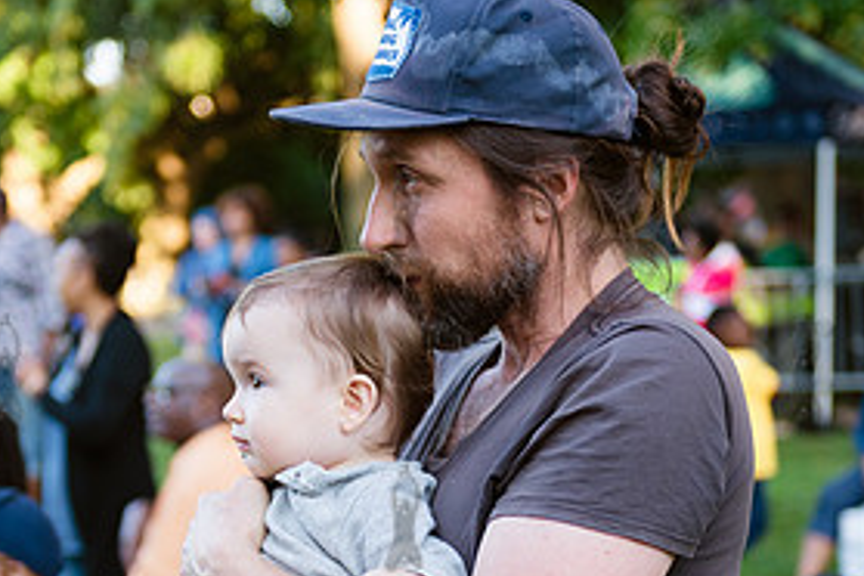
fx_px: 2496
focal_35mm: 104
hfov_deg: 19.6
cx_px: 403
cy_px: 516
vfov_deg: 13.1
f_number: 2.8
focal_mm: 50
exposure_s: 1/160
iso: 200
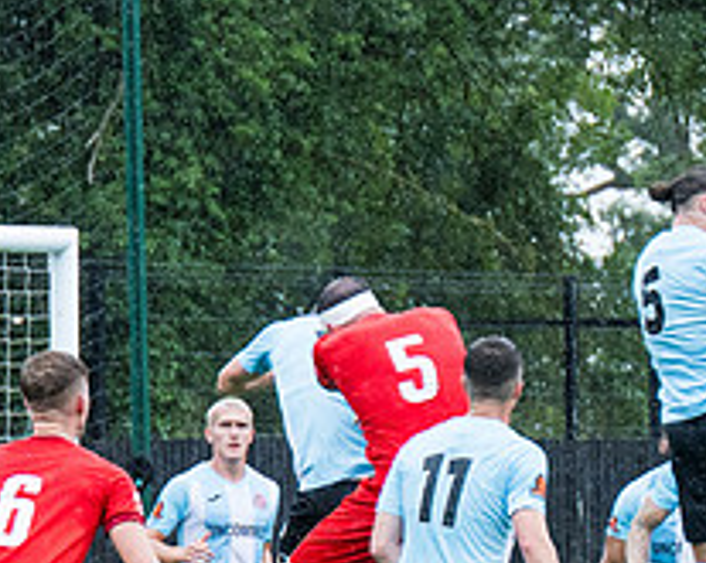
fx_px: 10620
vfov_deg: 3.0
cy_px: 703
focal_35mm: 509
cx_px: 495
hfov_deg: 3.8
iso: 800
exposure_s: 1/1250
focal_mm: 98
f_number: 4
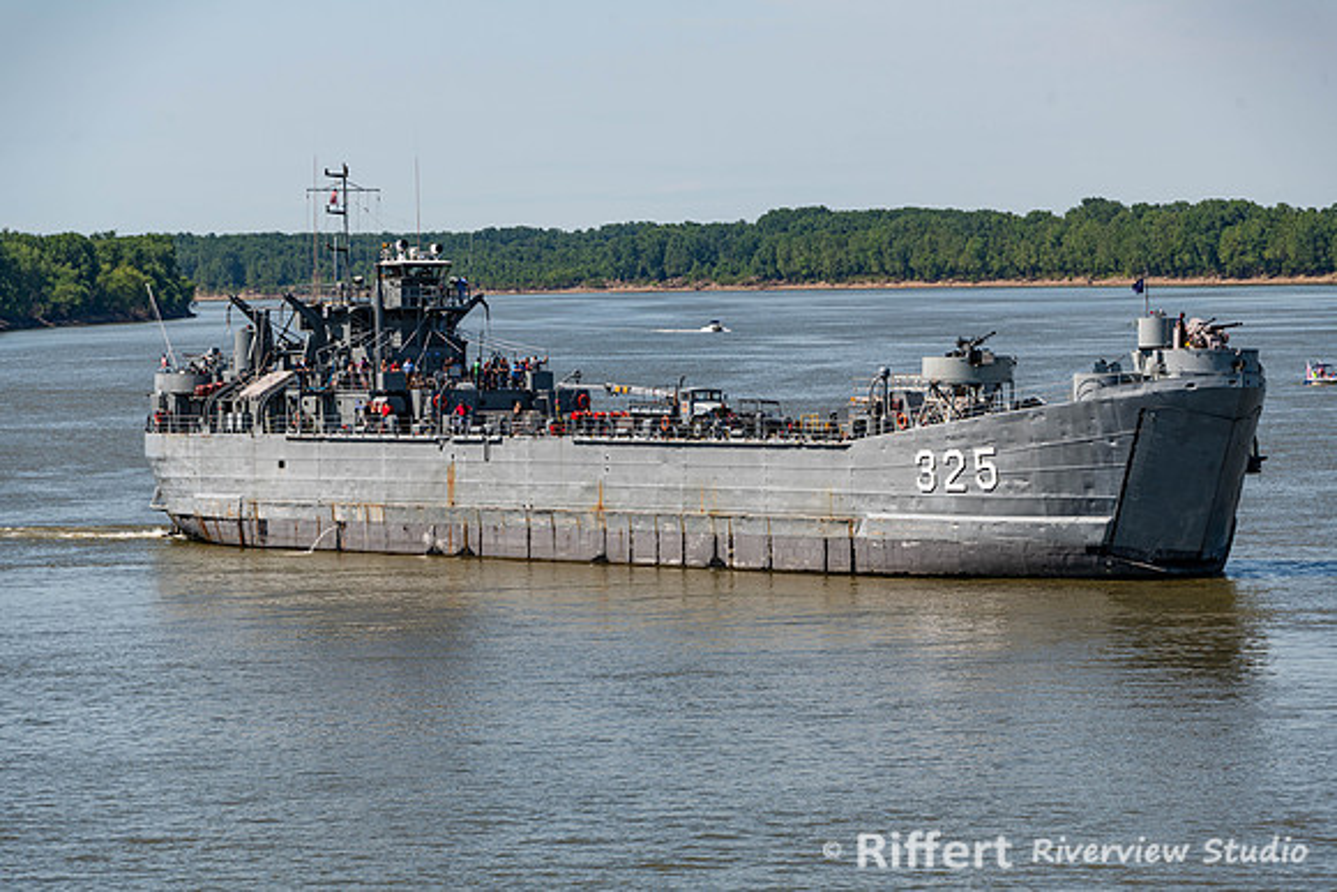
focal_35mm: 185
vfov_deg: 7.4
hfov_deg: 11.1
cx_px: 669
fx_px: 6871
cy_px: 446
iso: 64
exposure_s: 1/250
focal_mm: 180
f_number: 8
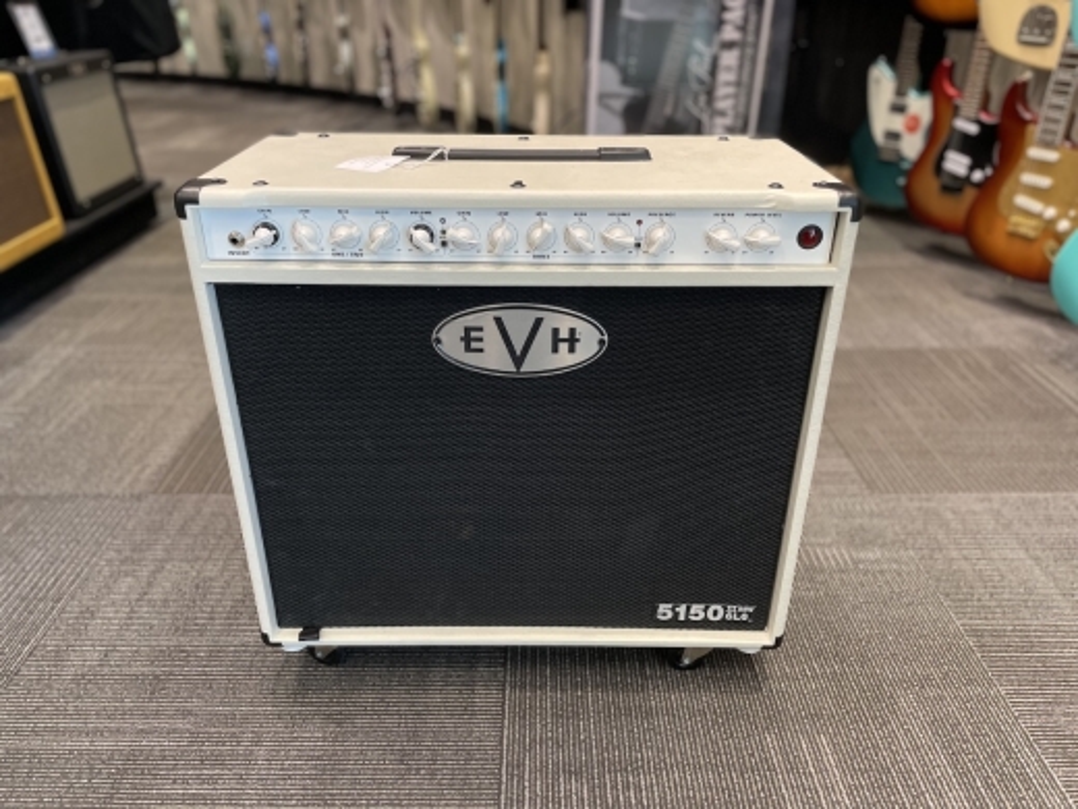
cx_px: 539
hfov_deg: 67.3
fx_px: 810
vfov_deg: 53.1
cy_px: 404
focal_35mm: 26
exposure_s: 1/60
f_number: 1.6
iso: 64
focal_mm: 4.2
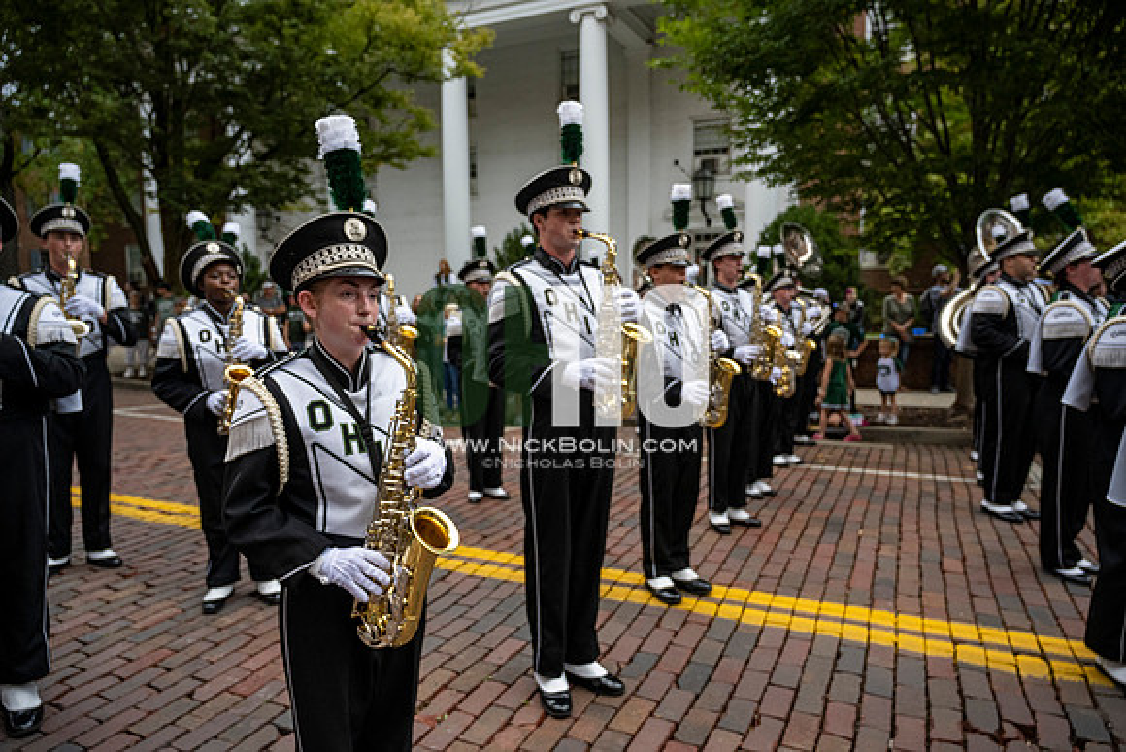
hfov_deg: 73.7
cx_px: 563
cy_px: 376
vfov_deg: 53.2
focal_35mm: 24
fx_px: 751
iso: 640
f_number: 4
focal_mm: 24
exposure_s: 1/1600
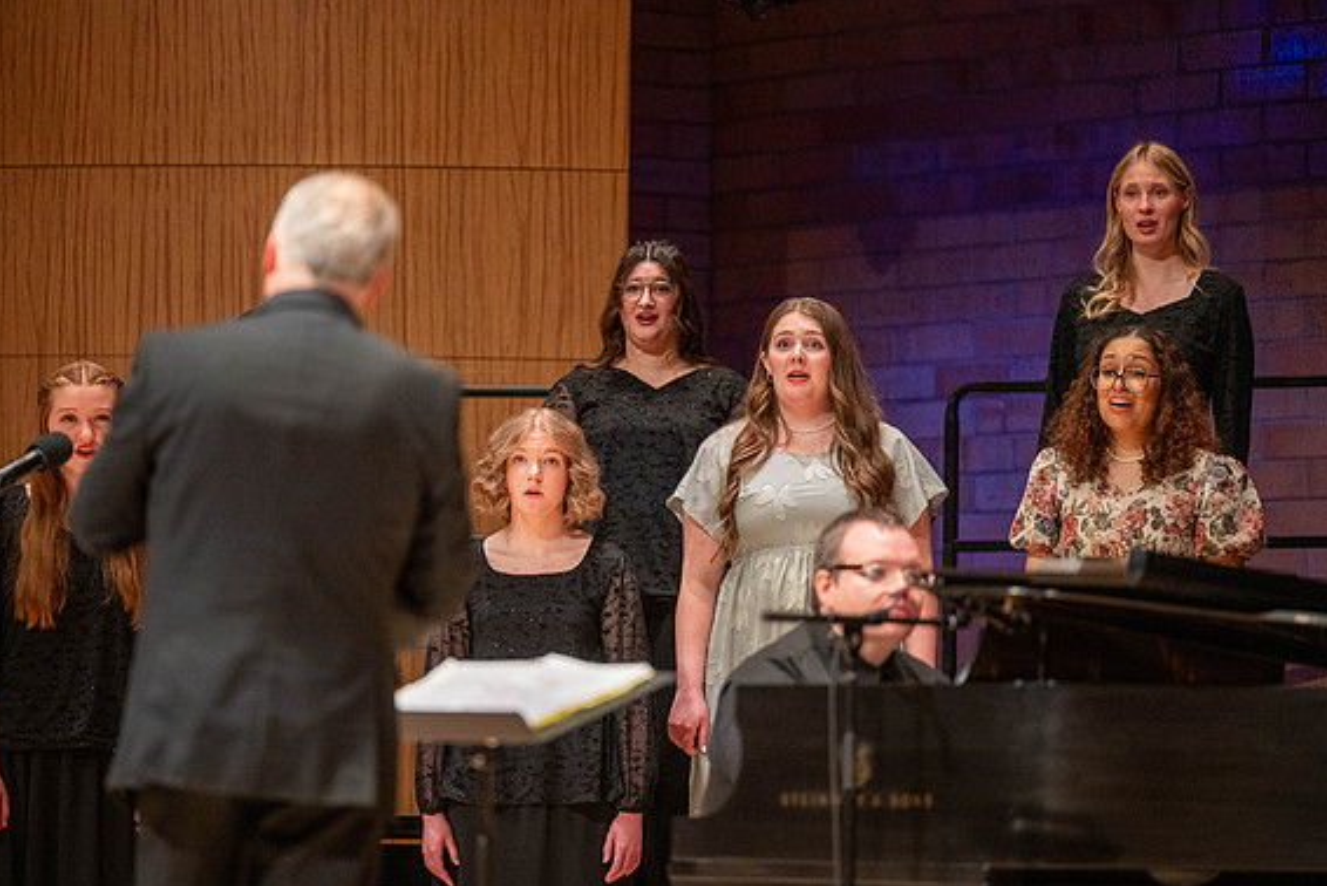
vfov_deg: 6.7
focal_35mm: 205
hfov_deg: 10.0
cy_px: 449
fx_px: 7560
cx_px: 661
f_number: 2.8
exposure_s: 1/500
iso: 3200
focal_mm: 200
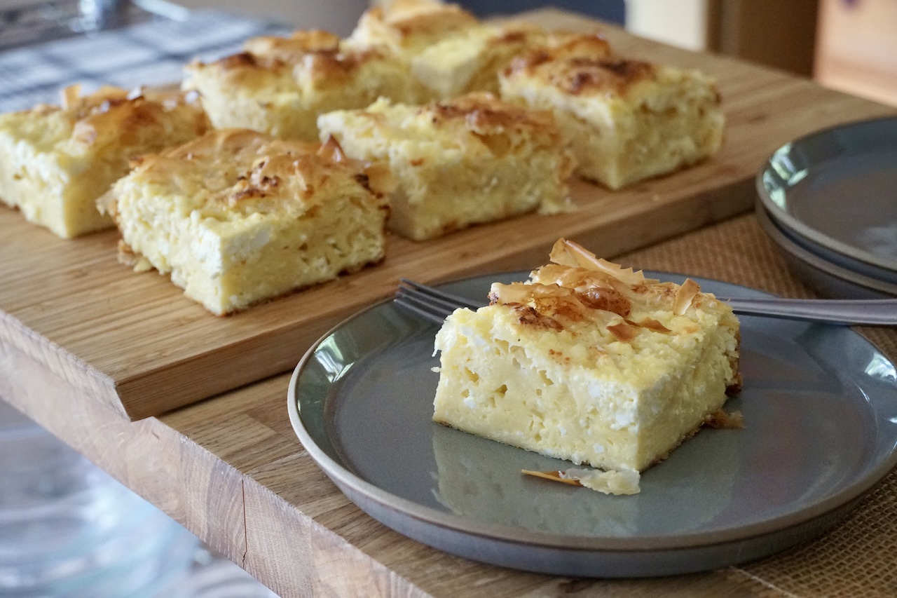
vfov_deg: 18.2
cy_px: 299
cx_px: 448
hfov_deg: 27.0
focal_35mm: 75
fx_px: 1868
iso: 5000
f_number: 5
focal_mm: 50
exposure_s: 1/160
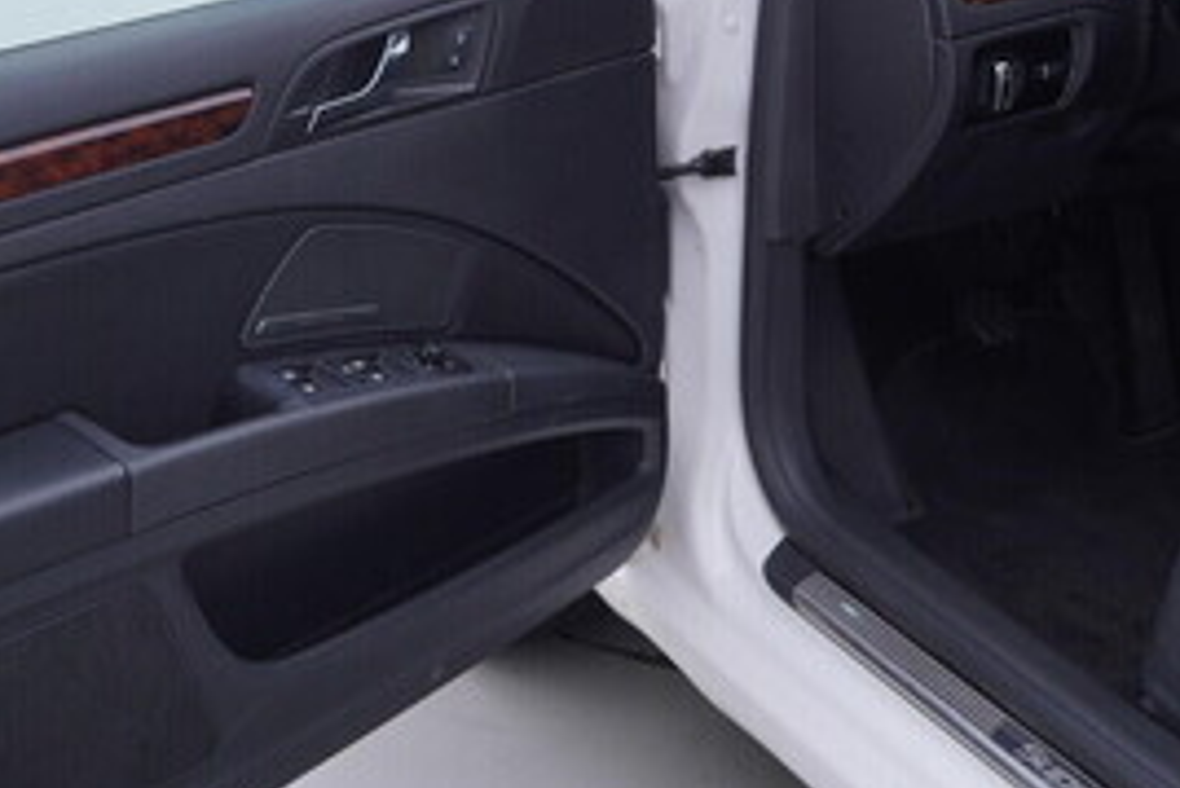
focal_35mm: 74
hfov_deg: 27.3
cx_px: 638
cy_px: 143
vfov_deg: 18.3
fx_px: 2427
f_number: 3.5
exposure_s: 1/60
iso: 125
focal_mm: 24
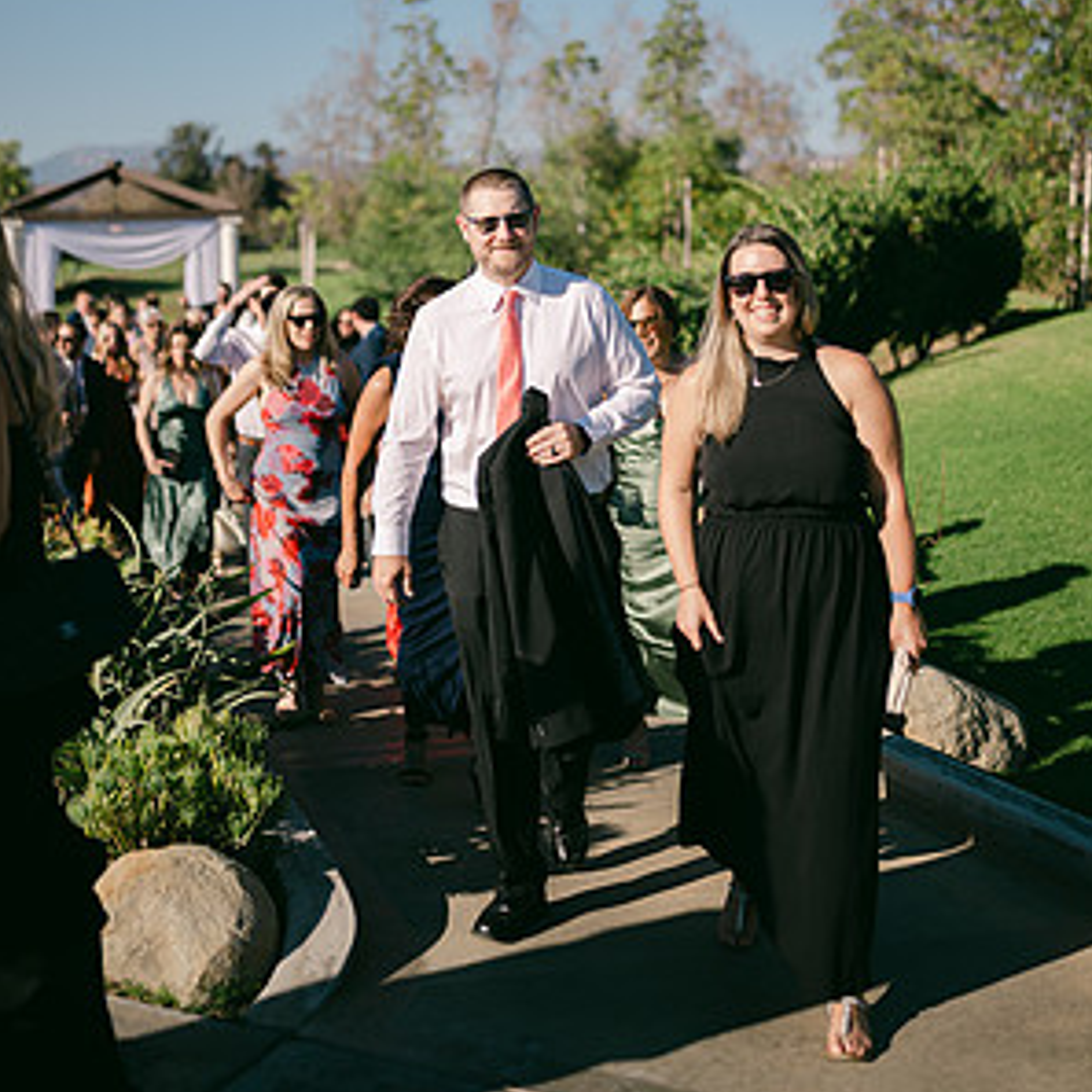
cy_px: 301
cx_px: 548
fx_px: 1606
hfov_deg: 37.6
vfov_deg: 36.8
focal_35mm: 45
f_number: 1.2
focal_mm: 35
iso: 64
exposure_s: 1/10000
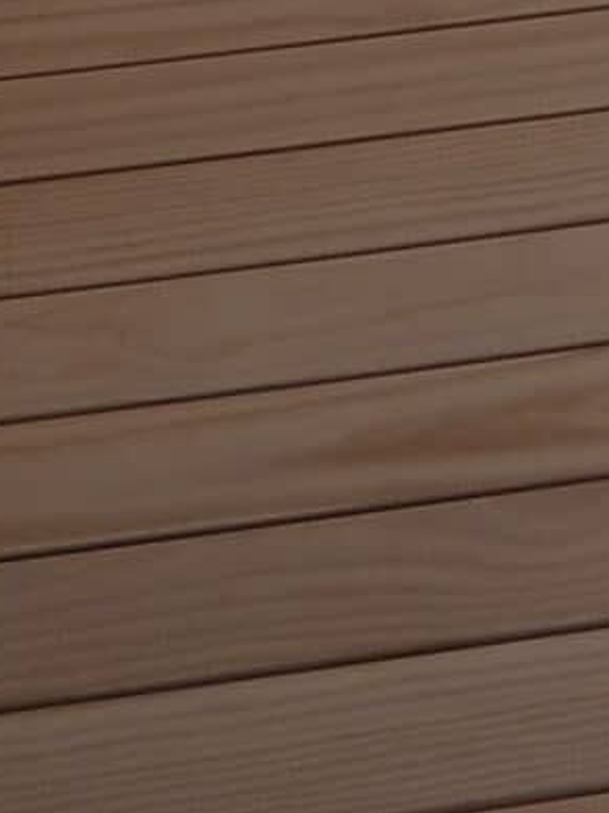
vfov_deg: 10.5
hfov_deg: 8.3
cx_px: 1247
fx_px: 3988
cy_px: -915
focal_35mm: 170
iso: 20
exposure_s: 1/910
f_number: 1.8
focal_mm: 3.98
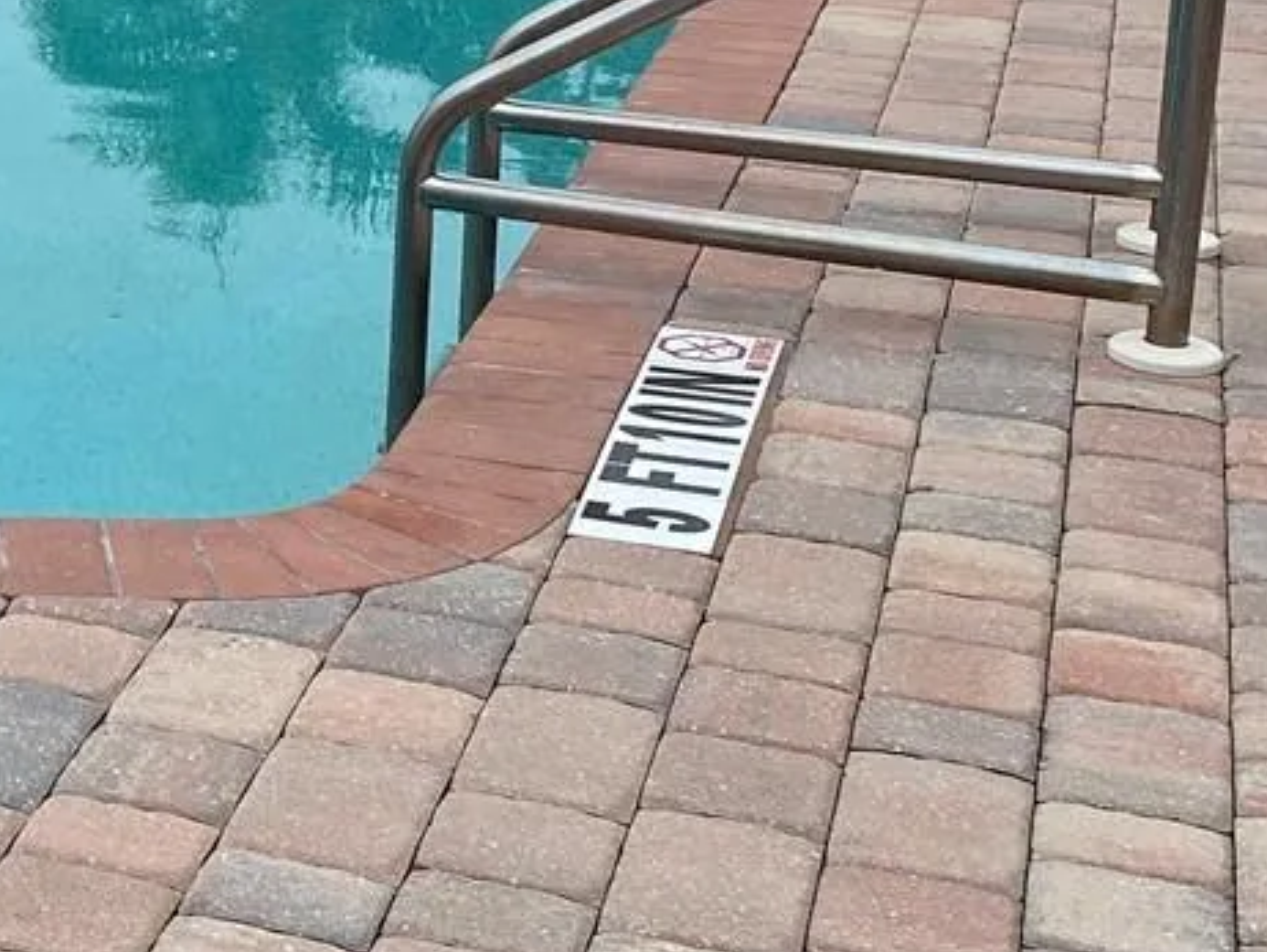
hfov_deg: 20.1
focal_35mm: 90
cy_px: -118
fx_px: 3296
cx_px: -335
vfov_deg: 15.9
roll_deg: +0.1
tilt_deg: -9.3
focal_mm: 4.25
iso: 32
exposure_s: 1/1701
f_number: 1.8
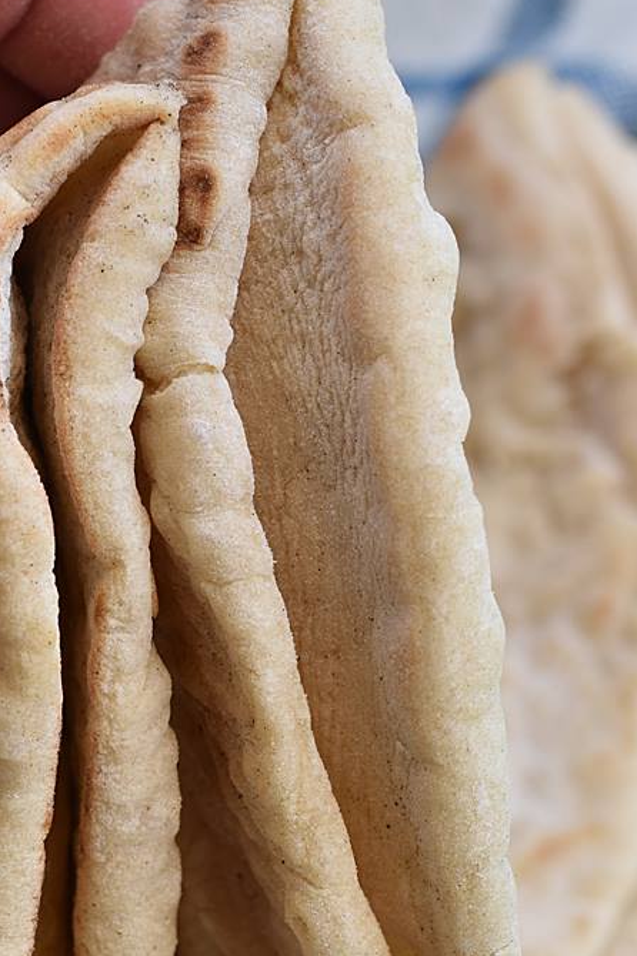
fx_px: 4463
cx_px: 347
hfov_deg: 8.2
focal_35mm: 168
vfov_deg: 12.1
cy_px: 865
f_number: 4.5
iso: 125
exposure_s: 1/200
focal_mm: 50
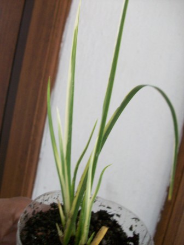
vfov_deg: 54.0
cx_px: 92
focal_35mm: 34
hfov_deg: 41.8
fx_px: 241
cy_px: 122
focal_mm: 5.7
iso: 160
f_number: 2.8
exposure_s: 1/20.4
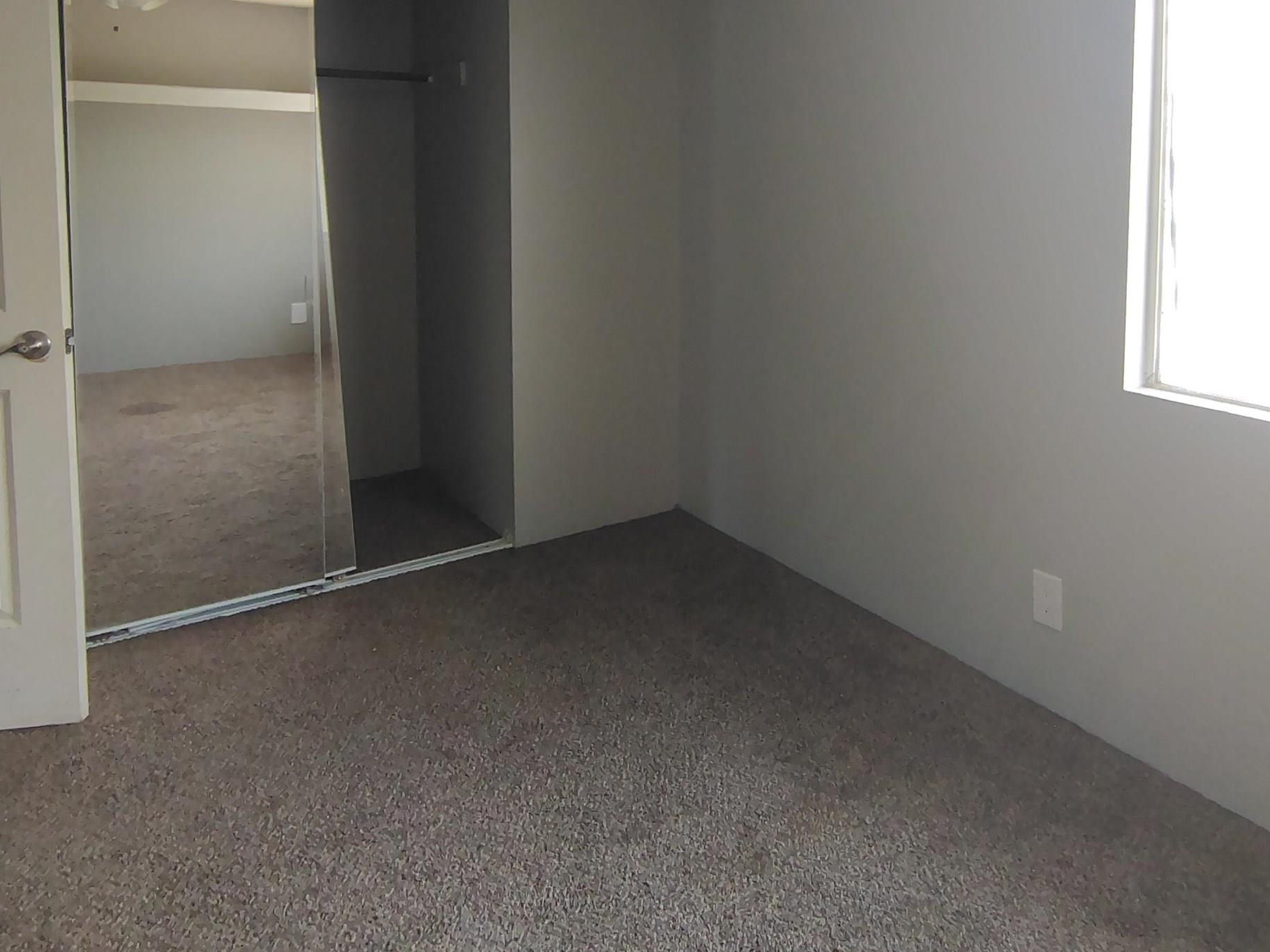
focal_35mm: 27
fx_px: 991
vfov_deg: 48.8
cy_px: 206
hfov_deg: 64.1
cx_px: 814
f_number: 2.2
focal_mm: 2.13
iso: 530
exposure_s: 1/60
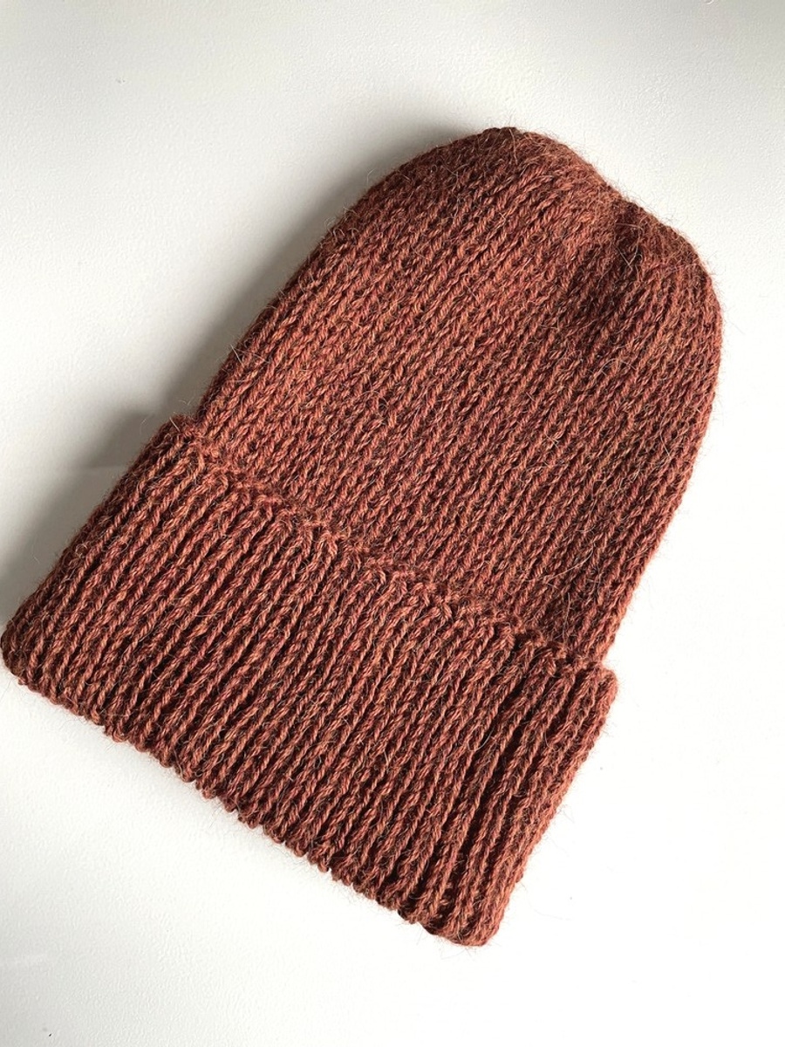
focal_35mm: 26
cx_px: 392
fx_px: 786
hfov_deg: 53.1
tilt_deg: -88.1
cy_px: 524
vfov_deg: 67.3
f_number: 1.6
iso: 125
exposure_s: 1/65
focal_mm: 4.2
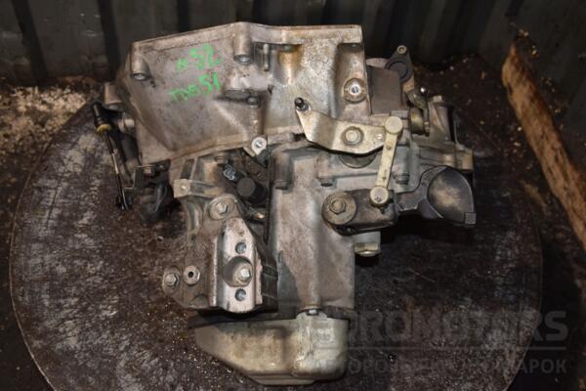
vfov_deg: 28.1
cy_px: 196
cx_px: 293
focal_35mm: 48
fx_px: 781
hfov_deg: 41.1
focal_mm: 32
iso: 800
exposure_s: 1/60
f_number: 5
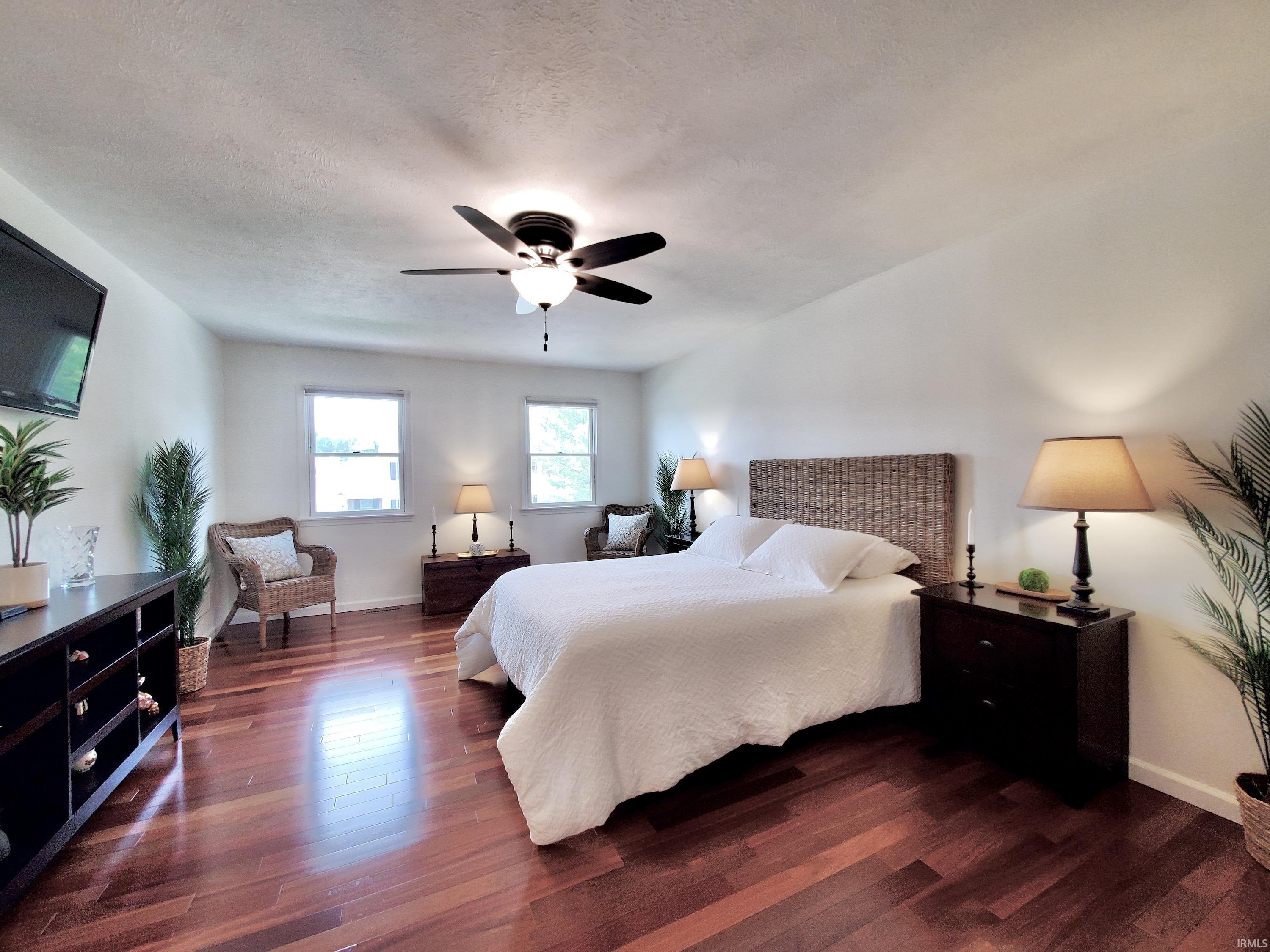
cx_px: 635
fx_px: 477
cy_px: 476
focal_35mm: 13
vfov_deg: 89.9
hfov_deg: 106.2
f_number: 2.2
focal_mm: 1.8
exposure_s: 1/60
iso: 100
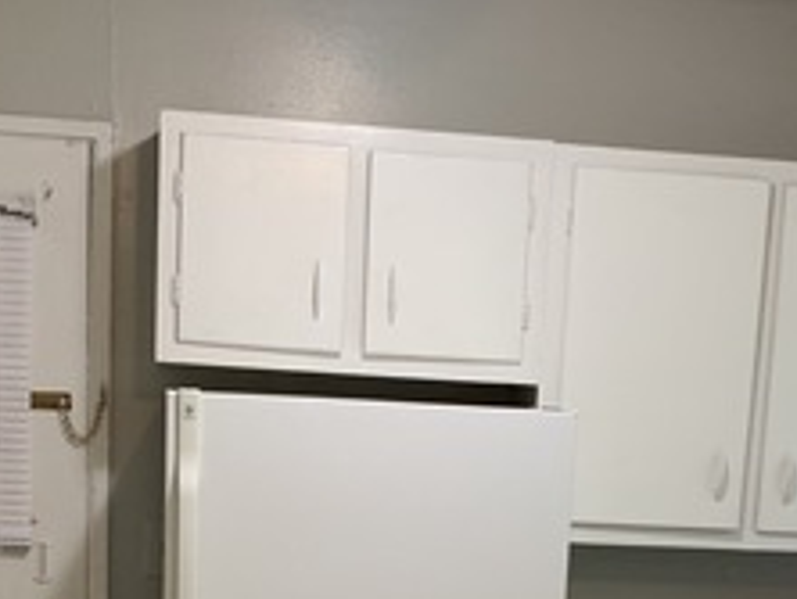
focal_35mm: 78
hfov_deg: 25.0
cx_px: 425
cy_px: 778
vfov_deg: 17.7
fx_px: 1798
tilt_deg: -11.9
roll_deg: -3.4
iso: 125
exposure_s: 1/60
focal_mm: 4.25
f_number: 1.8
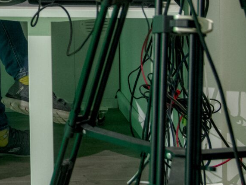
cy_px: -100
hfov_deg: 13.5
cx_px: -121
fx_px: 980
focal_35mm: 138
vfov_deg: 10.4
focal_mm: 32
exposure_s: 1/100
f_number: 4
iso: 1250
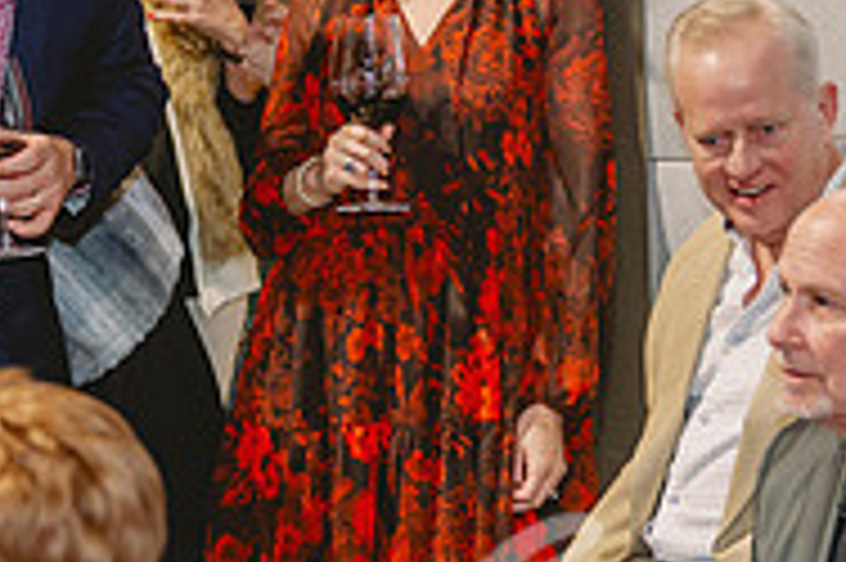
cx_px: 422
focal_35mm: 183
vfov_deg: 7.5
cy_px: 314
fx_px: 4297
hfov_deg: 11.2
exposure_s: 1/160
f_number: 2.8
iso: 1250
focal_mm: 56
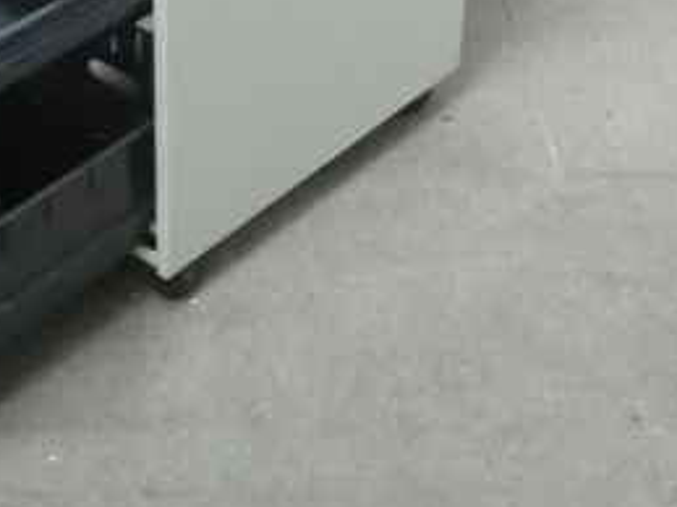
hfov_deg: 20.7
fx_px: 1838
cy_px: -105
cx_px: 167
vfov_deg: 15.2
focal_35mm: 94
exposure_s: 1/20
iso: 800
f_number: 3.9
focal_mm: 6.9
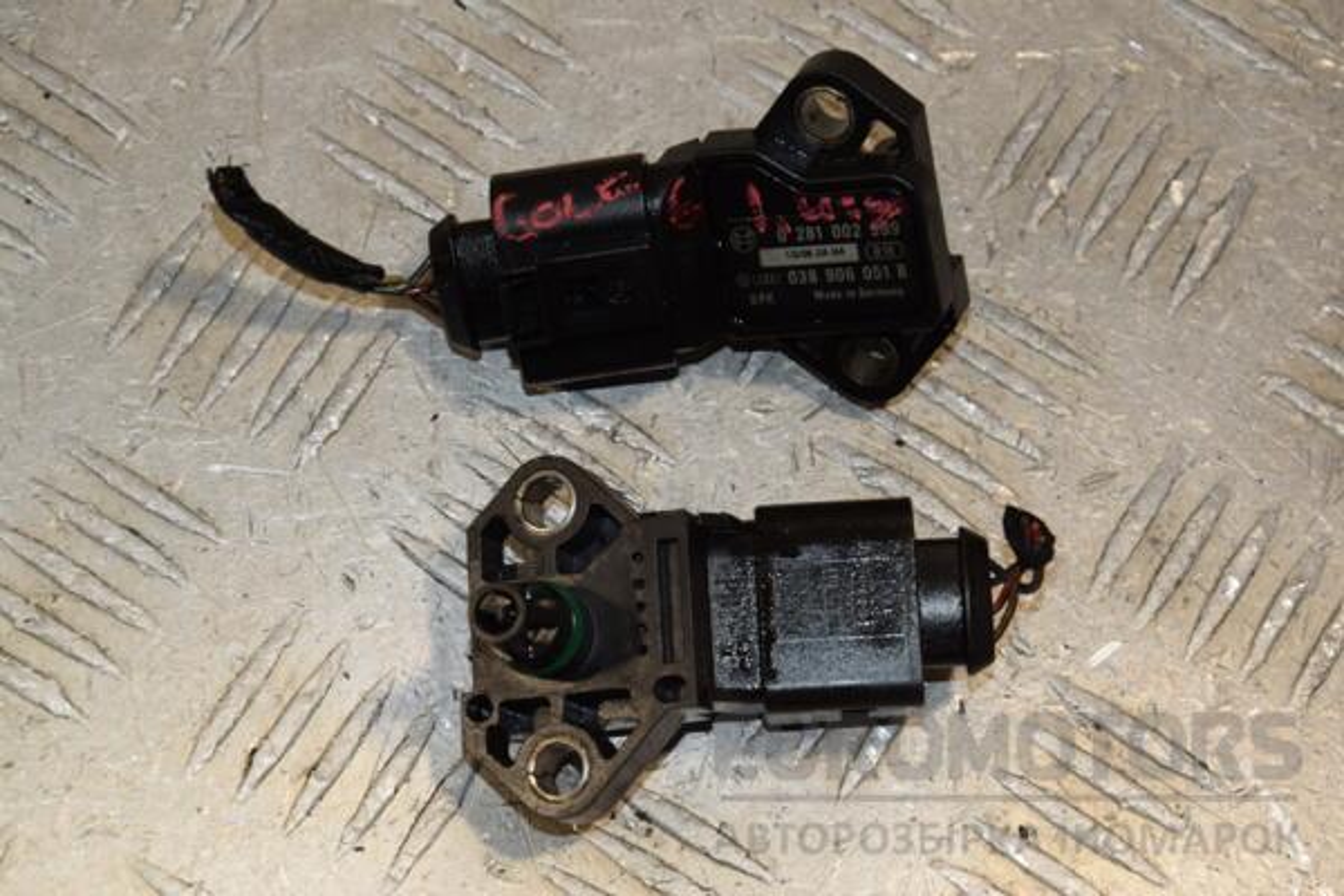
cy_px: 448
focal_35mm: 120
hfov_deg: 17.1
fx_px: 4480
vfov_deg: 11.4
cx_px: 672
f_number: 9
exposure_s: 1/200
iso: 800
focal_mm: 80
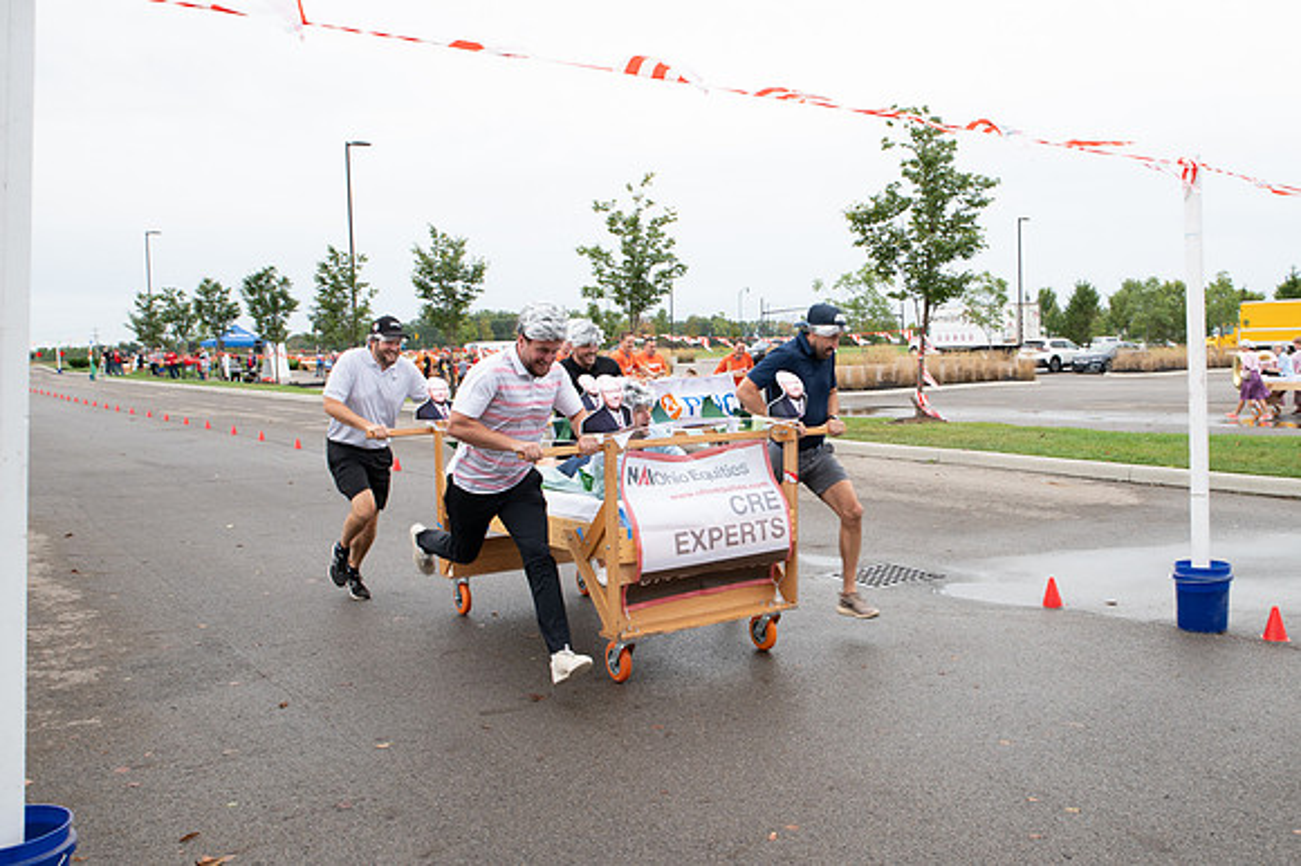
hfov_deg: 59.9
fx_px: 1122
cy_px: 432
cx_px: 750
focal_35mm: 31
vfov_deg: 42.2
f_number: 7.1
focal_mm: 26
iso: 640
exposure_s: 1/250
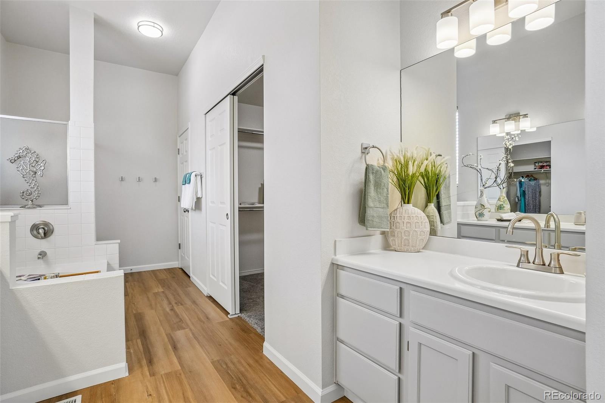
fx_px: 277
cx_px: 302
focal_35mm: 16
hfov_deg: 95.0
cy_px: 202
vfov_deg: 72.0
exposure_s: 1/60
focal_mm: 11
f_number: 8
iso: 400
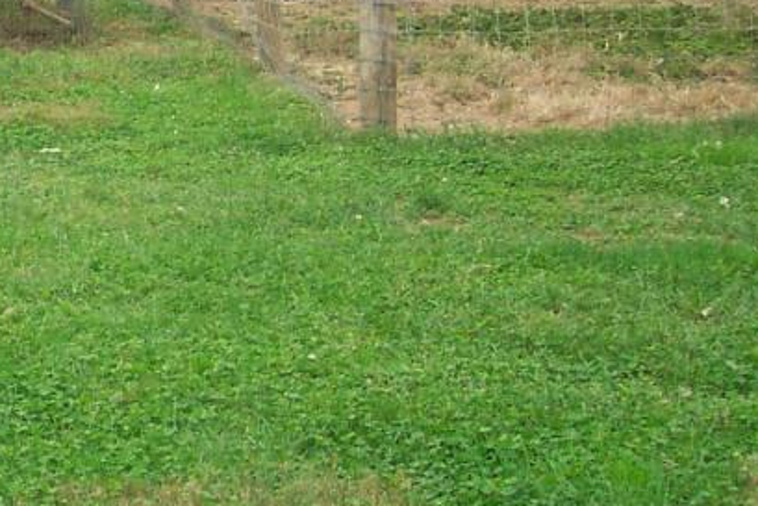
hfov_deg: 17.6
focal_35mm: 107
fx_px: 2254
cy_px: -13
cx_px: -285
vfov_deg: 12.6
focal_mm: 8
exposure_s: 1/350
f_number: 2.8
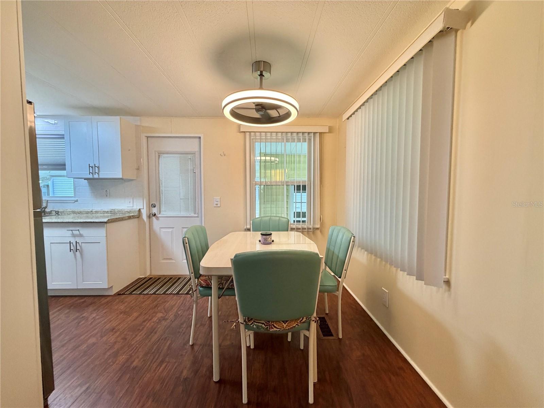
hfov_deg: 102.1
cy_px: 204
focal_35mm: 14
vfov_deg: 85.7
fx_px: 220
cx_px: 272
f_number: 2.2
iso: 320
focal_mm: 2.22
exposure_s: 1/120
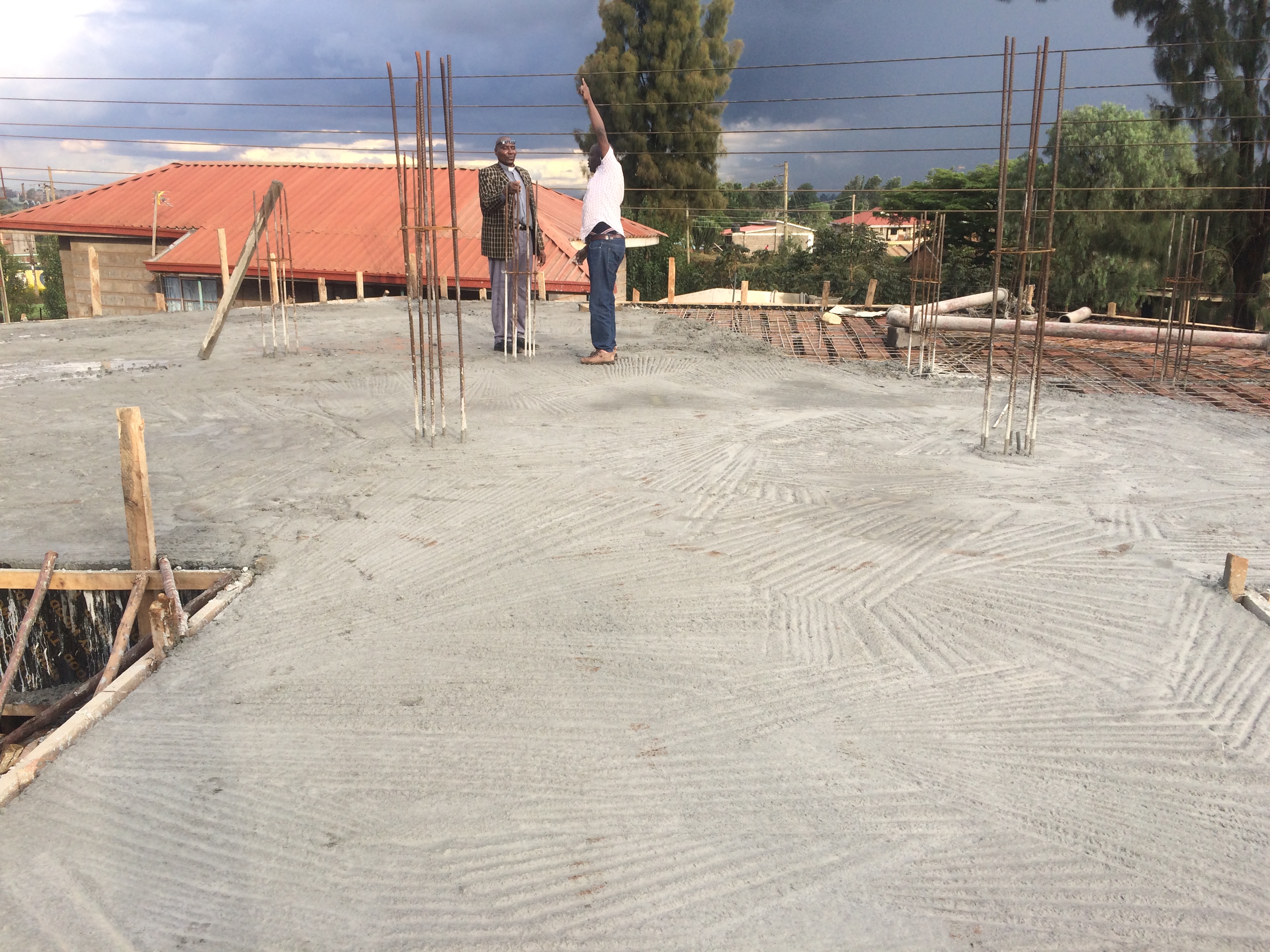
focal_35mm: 29
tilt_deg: -14.9
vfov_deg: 48.2
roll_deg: -0.8
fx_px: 1064
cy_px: 476
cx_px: 635
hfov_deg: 61.7
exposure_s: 1/414
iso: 32
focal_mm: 4.15
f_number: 2.2
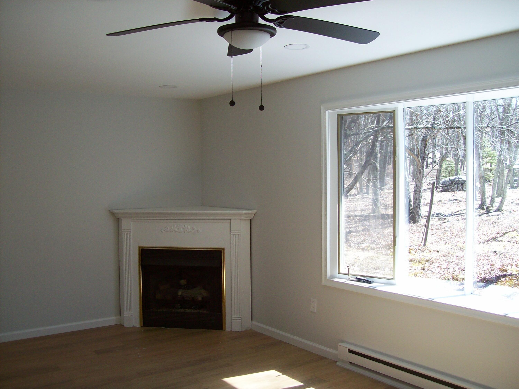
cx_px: 260
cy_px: 194
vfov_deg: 39.7
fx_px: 540
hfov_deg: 51.4
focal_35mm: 36
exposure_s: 1/105
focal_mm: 6
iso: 80
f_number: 2.7
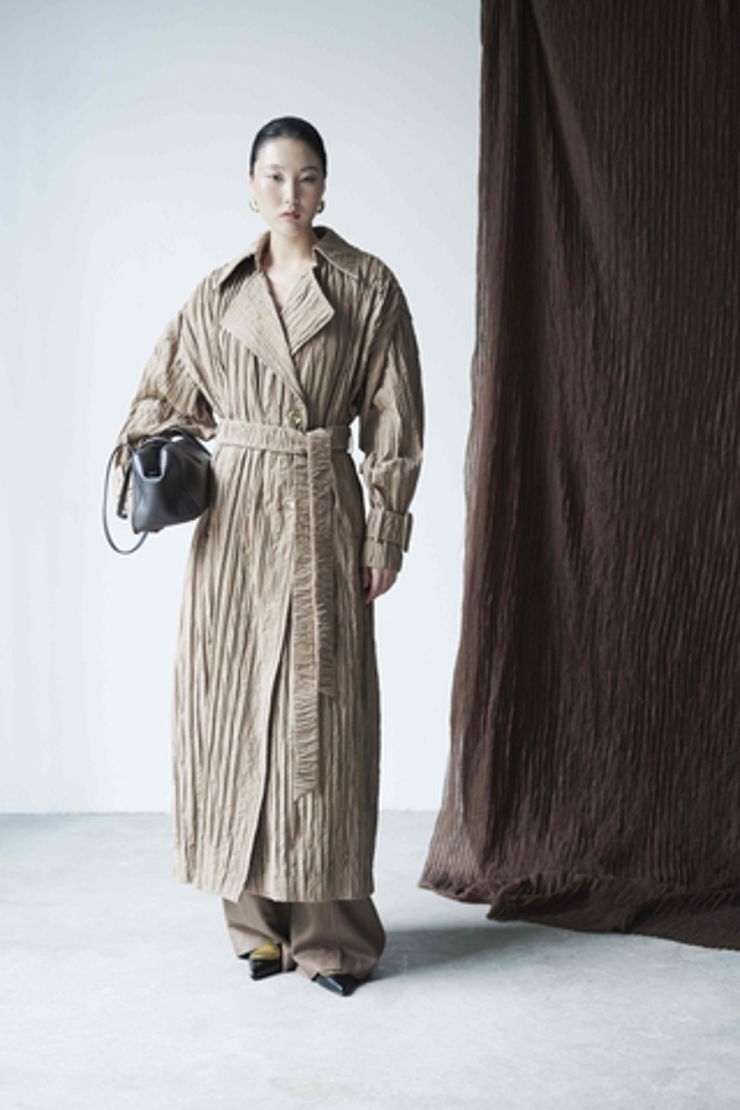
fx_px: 1696
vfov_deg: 36.2
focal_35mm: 55
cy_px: 555
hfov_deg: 24.6
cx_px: 370
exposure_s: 1/250
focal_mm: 55
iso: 1600
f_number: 3.2
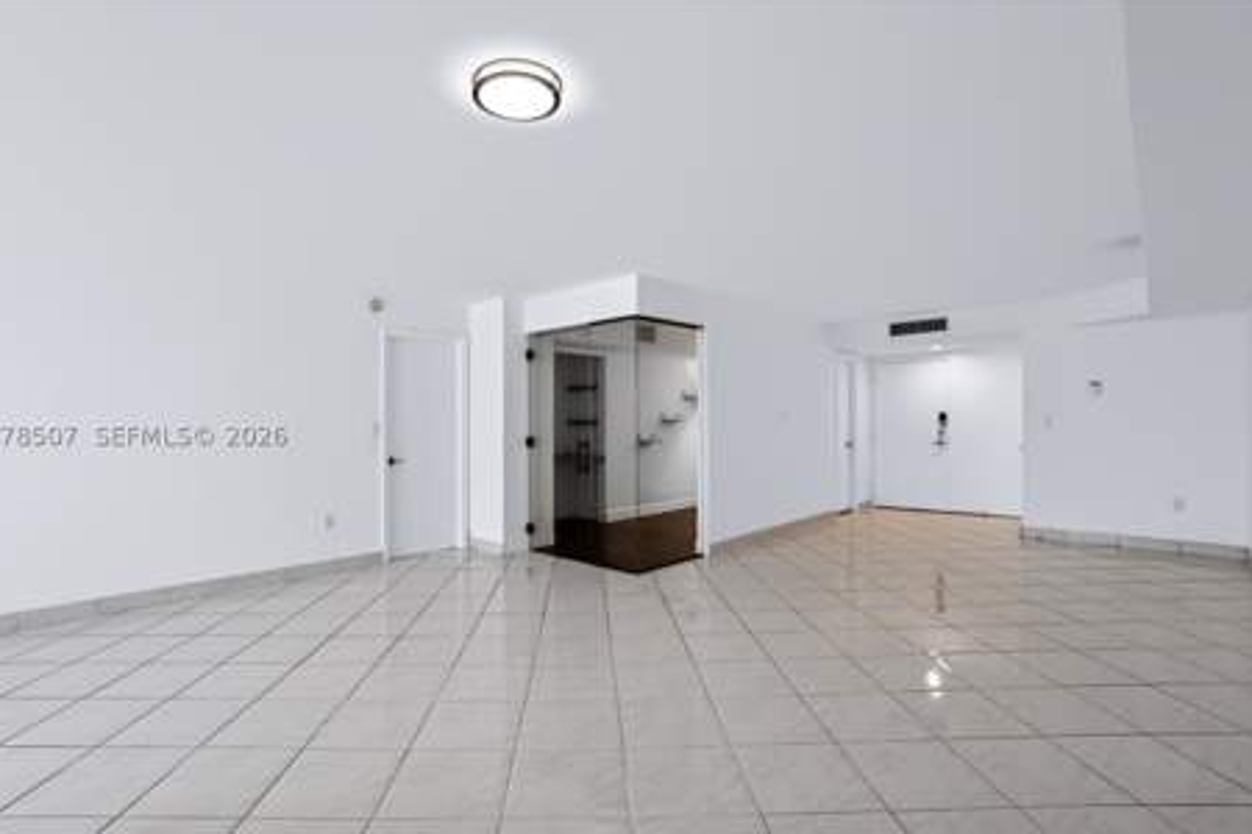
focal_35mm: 16
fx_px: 556
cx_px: 595
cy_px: 432
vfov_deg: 73.7
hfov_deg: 96.7
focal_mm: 10
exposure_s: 1/640
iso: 200
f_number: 4
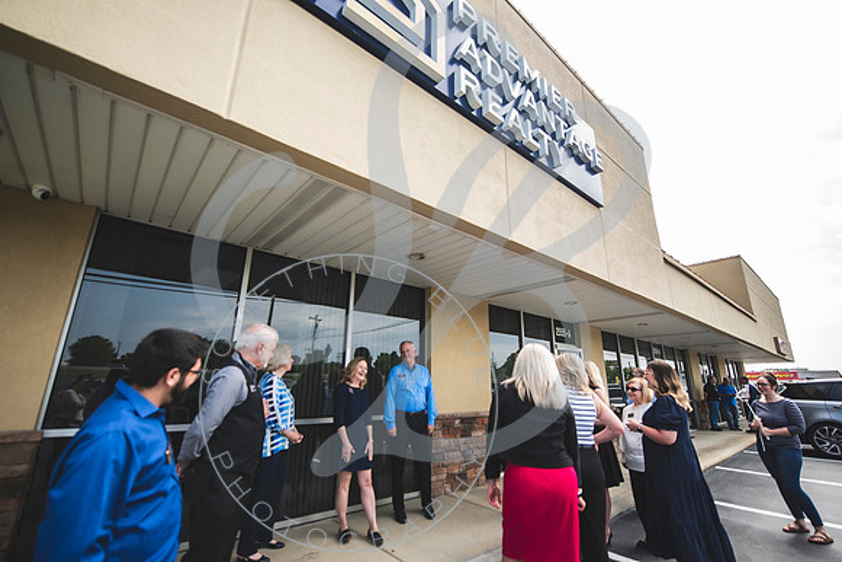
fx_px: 374
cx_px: 421
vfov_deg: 73.8
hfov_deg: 96.7
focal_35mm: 16
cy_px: 281
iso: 100
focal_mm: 16
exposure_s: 1/400
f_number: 2.8
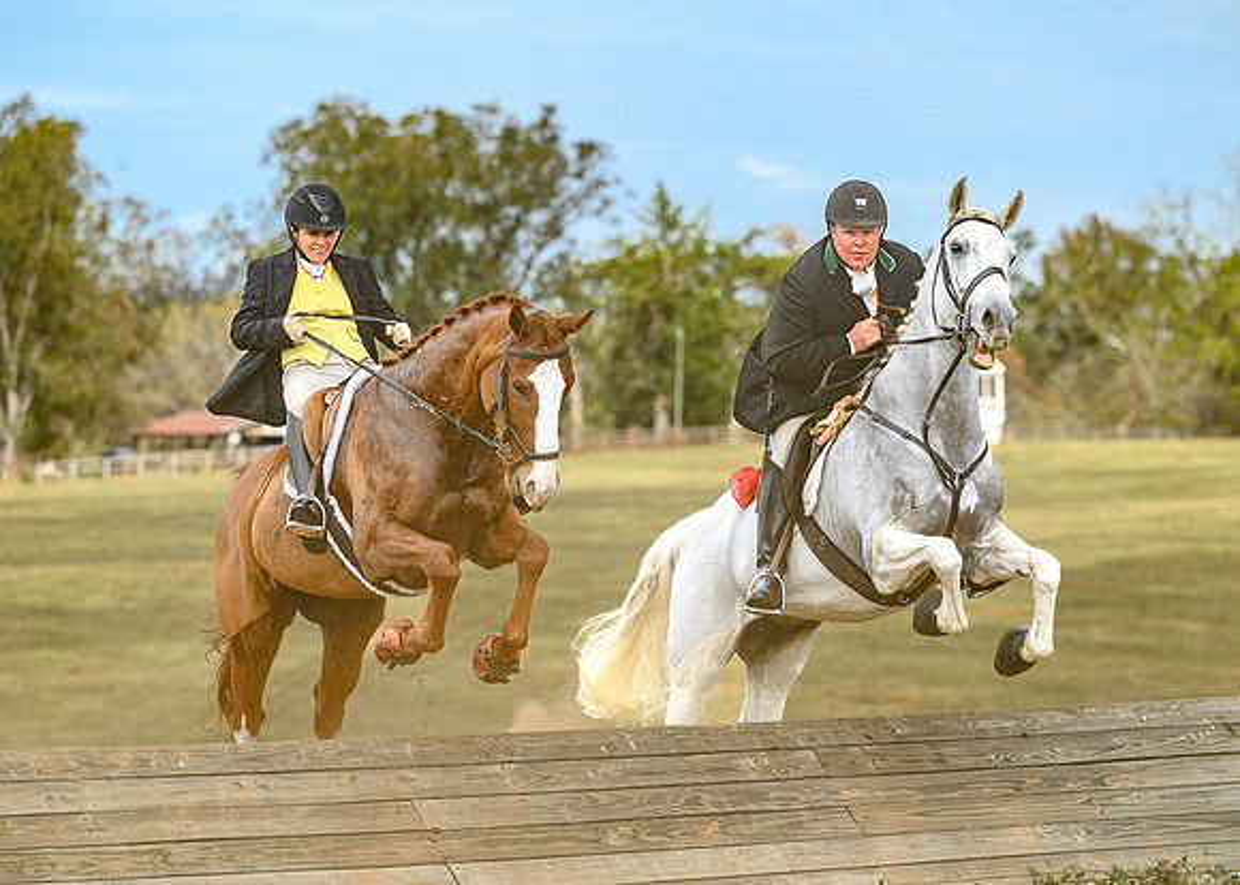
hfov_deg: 12.1
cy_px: 442
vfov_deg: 8.6
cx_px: 626
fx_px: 5863
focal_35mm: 167
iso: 400
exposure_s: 1/1000
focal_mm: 120
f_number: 3.5
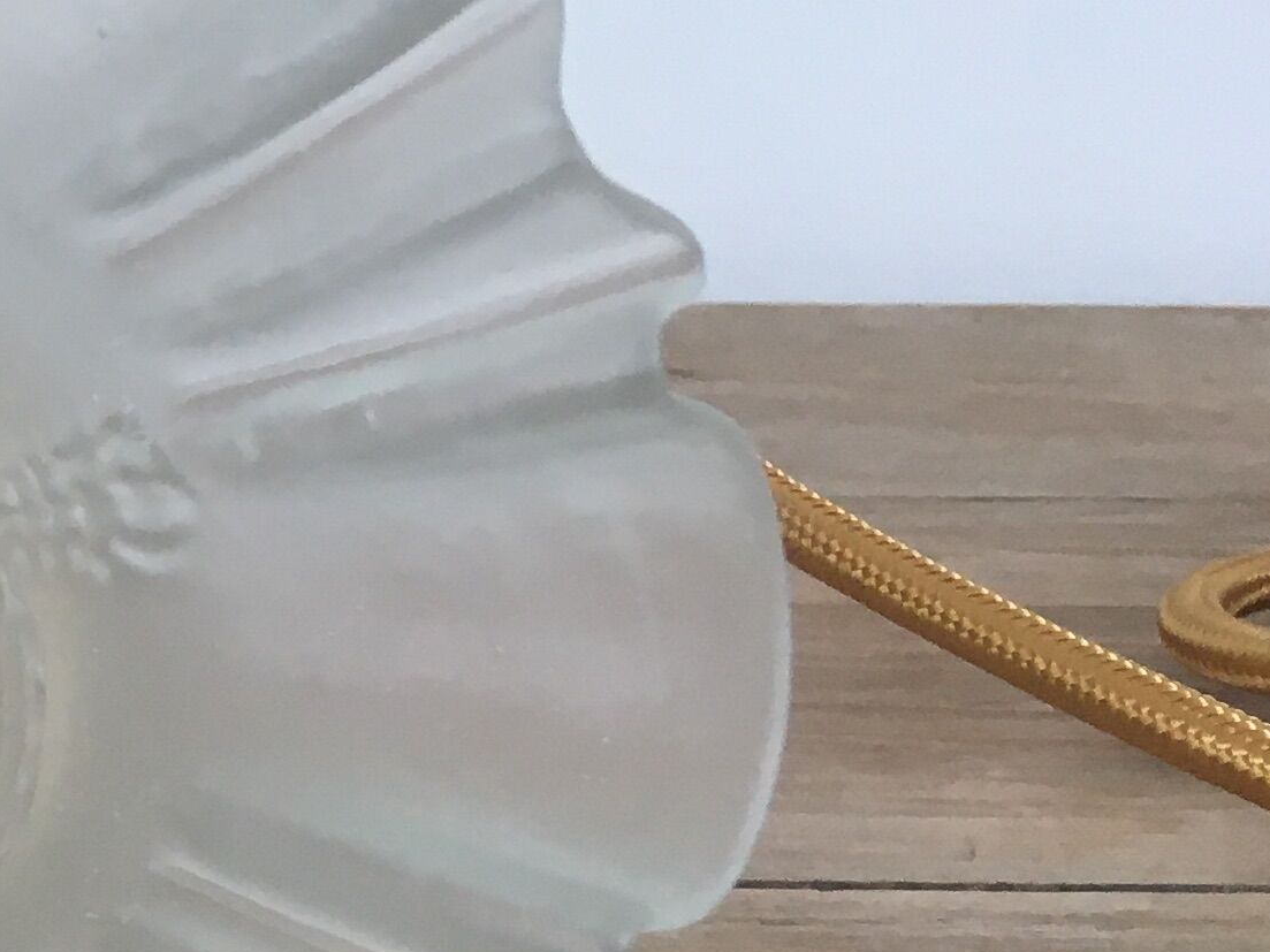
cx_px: -1016
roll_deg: -0.4
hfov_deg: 15.8
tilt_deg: -20.3
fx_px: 3889
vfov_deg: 13.9
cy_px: 691
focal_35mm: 106
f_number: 2.2
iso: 25
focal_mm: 4.15
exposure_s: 1/33
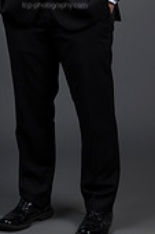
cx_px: 55
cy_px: -29
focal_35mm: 212
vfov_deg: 9.6
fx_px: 1372
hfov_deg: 6.5
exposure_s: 1/250
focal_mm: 80
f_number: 5.6
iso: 160
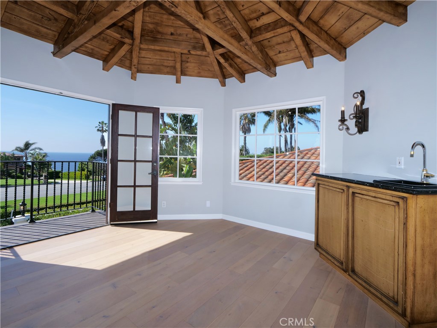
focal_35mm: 16
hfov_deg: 94.5
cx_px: 218
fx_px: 202
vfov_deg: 78.1
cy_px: 164
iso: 200
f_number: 10
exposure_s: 1/320
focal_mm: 8
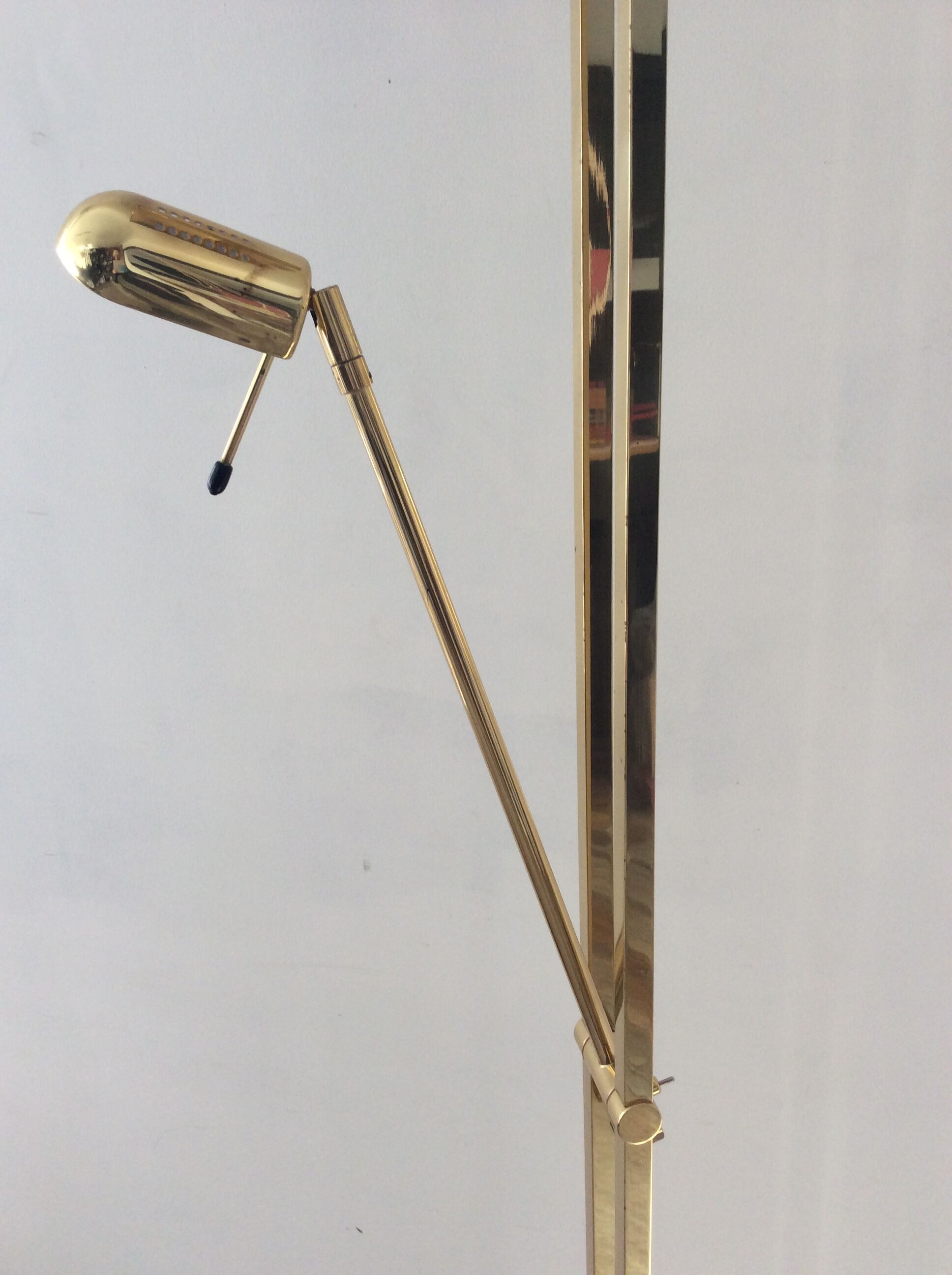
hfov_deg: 44.1
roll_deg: +2.1
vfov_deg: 56.9
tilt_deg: -18.1
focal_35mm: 32
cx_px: 476
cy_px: 638
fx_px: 1177
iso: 50
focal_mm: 3.3
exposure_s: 1/50
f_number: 2.4
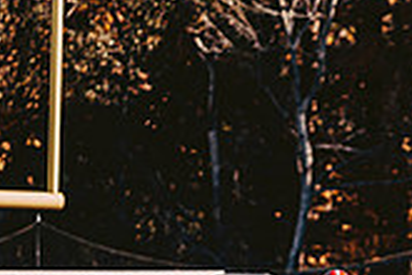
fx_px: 8205
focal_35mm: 717
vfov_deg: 1.9
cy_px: 449
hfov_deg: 2.9
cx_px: 406
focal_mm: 190
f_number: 3.2
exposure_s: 1/2000
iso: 250
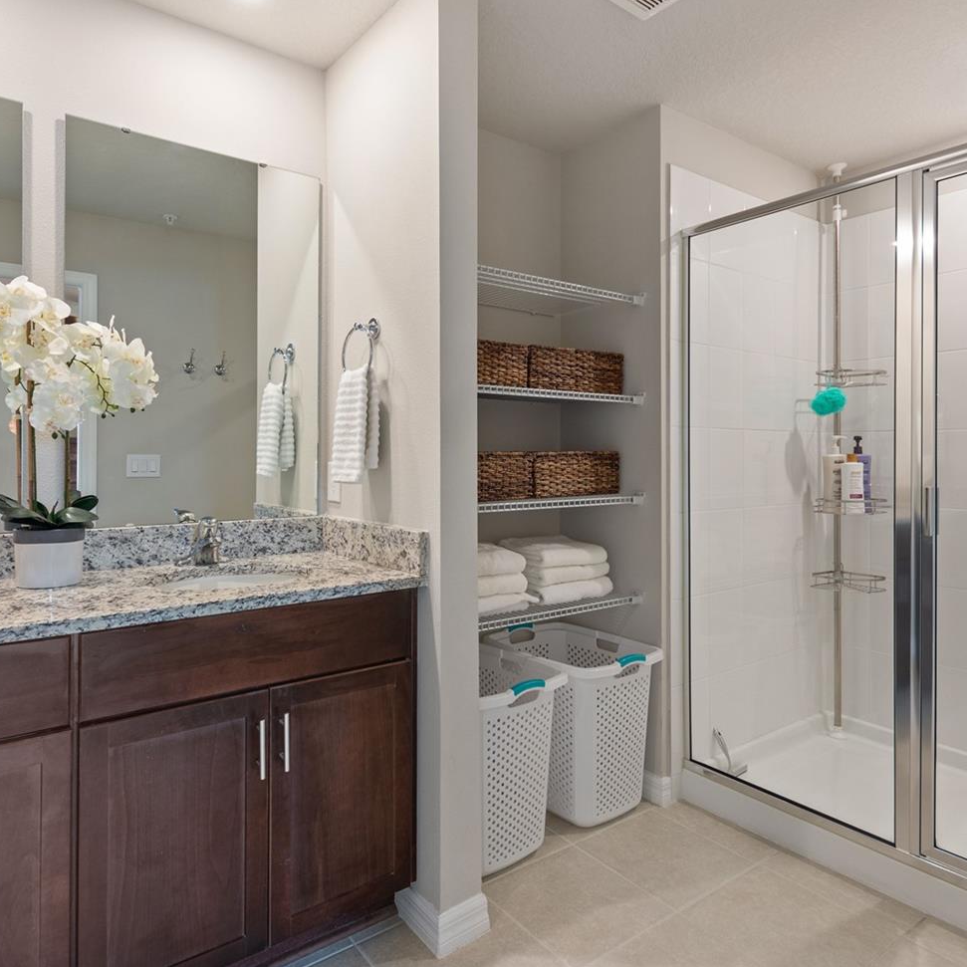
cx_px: 433
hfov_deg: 71.9
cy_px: 448
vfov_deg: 72.0
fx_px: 664
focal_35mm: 21
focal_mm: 10
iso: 400
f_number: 4.5
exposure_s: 1/4
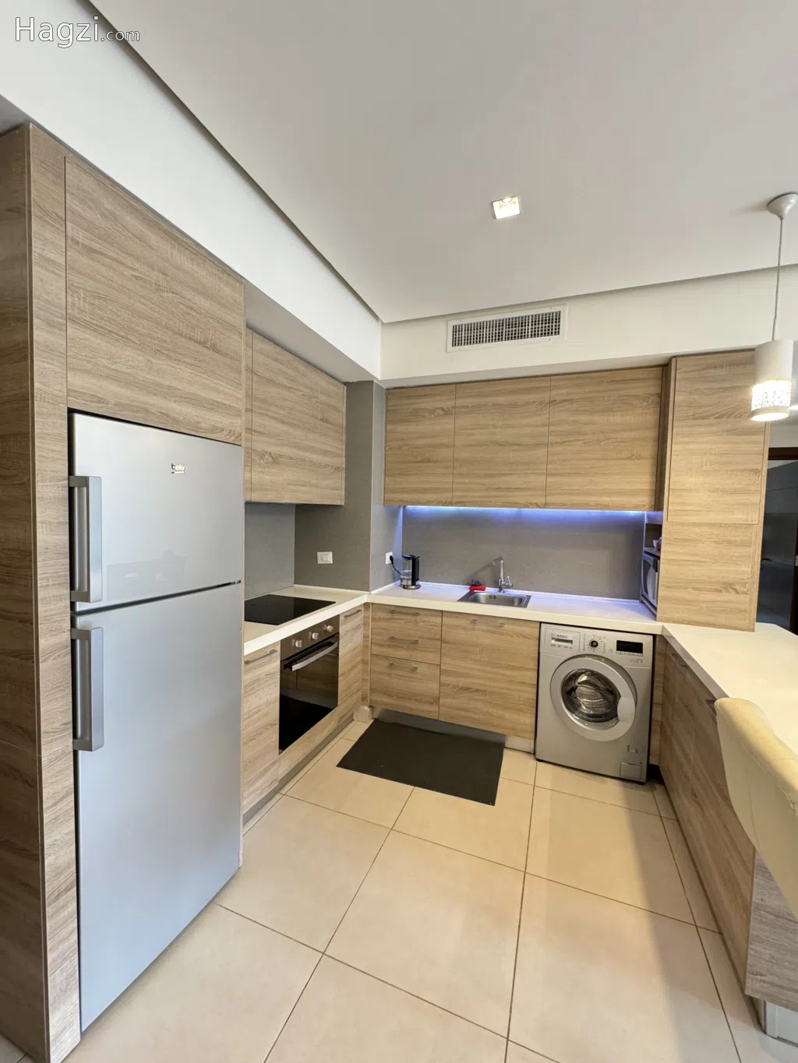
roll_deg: +0.3
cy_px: 532
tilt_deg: -1.4
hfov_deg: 85.7
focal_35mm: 14
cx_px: 399
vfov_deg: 102.1
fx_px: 430
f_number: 2.2
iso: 250
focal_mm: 2.22
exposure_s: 1/50
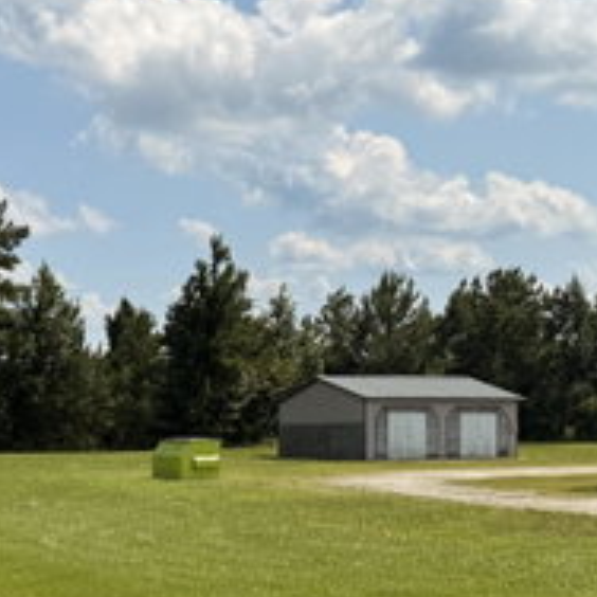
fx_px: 1405
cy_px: 460
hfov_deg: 23.2
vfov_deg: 23.7
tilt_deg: -1.7
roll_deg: +0.5
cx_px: 37
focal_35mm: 72
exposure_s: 1/8130
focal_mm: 6.76
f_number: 1.78
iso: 80
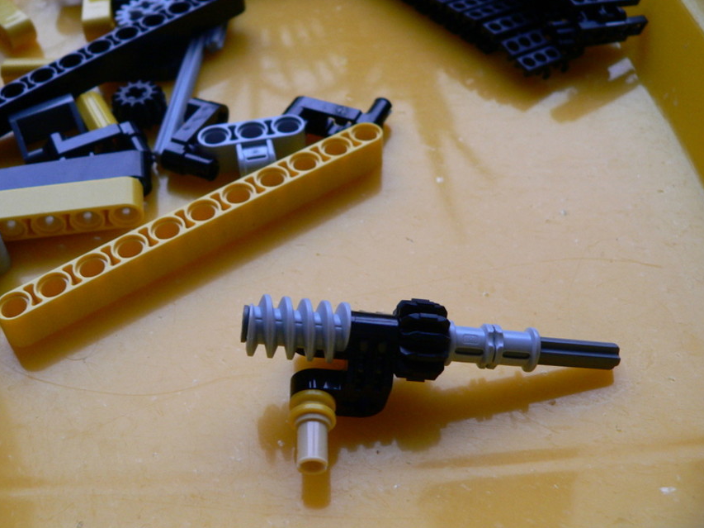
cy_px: 273
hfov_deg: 49.0
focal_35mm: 38
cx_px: 339
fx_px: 772
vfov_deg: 37.7
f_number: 2.8
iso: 200
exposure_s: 1/40
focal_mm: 6
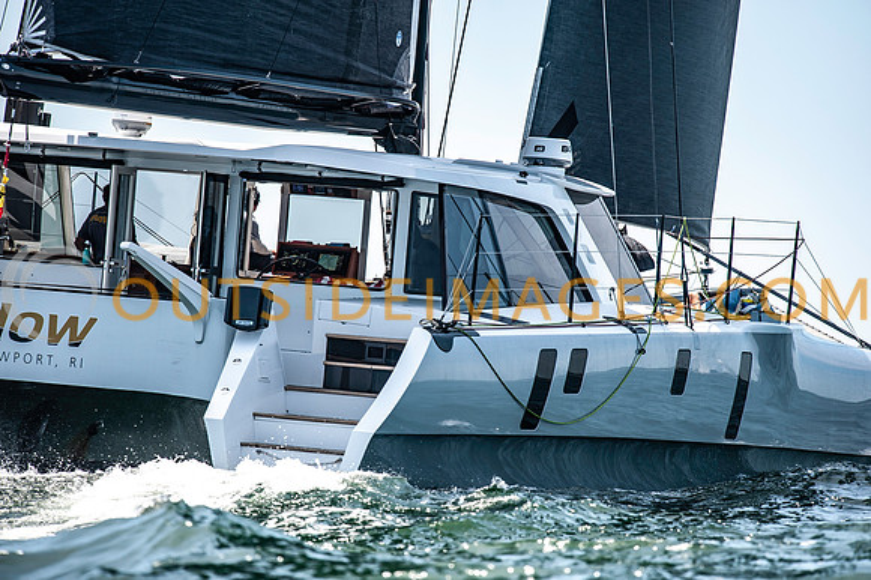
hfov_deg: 6.9
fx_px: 7254
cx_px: 436
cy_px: 290
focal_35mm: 300
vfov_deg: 4.6
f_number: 5
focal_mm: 300
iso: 250
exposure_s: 1/1250
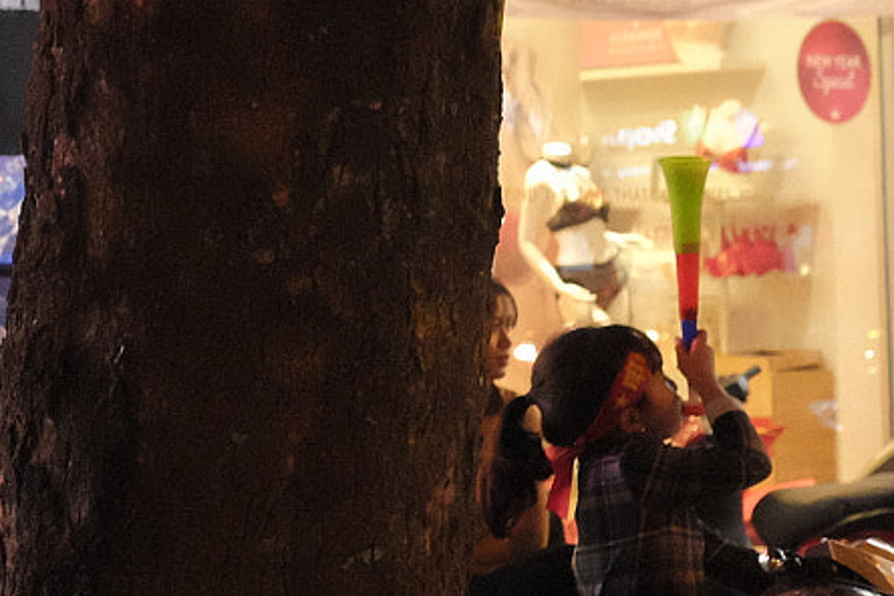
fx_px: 3129
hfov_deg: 14.9
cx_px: -519
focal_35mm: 126
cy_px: 157
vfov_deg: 10.9
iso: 6400
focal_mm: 23
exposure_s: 1/100
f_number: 3.2
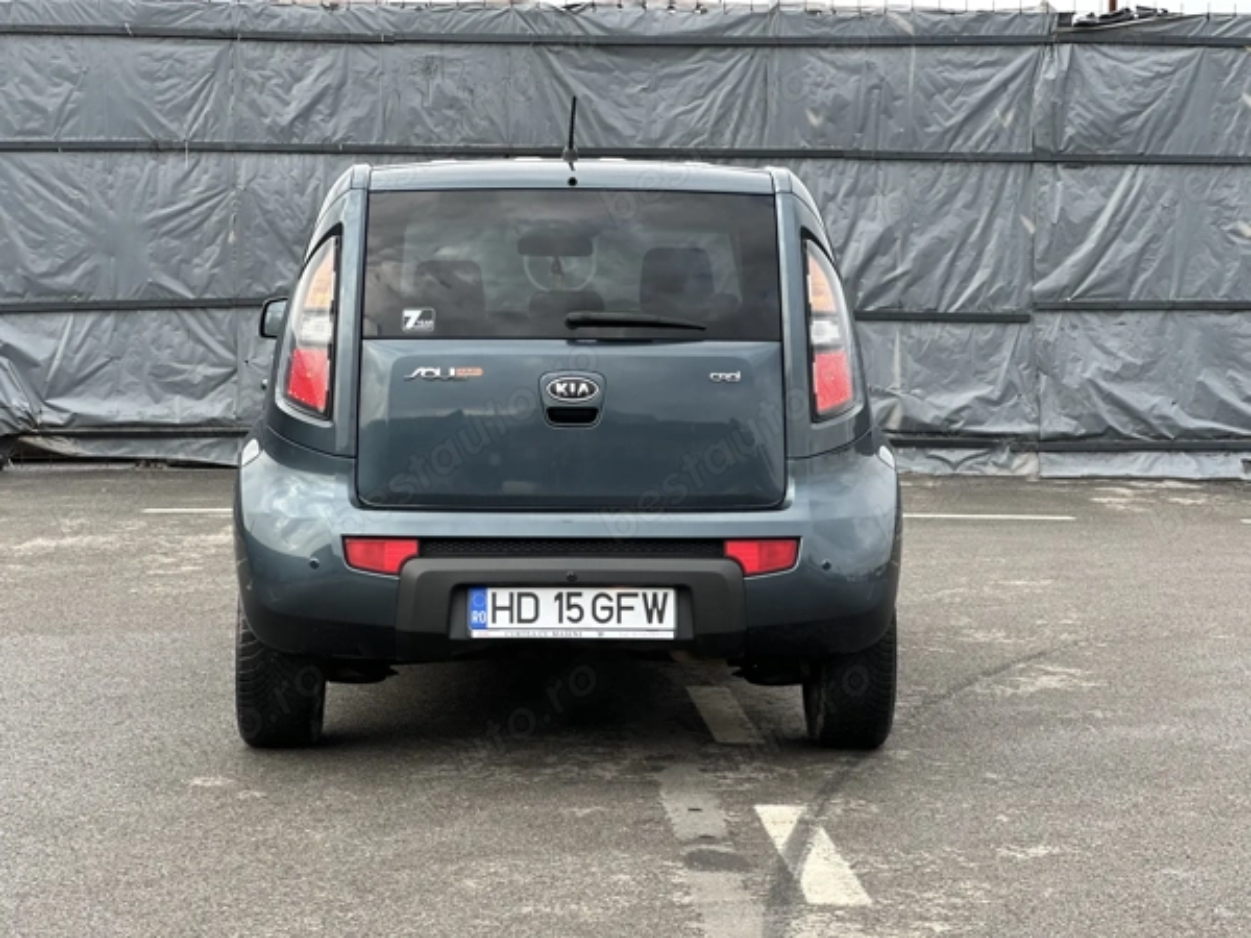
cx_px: 626
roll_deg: -0.7
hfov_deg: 25.3
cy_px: 469
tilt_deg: -3.1
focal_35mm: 77
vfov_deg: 19.1
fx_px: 2783
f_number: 2.8
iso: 32
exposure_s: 1/121
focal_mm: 9
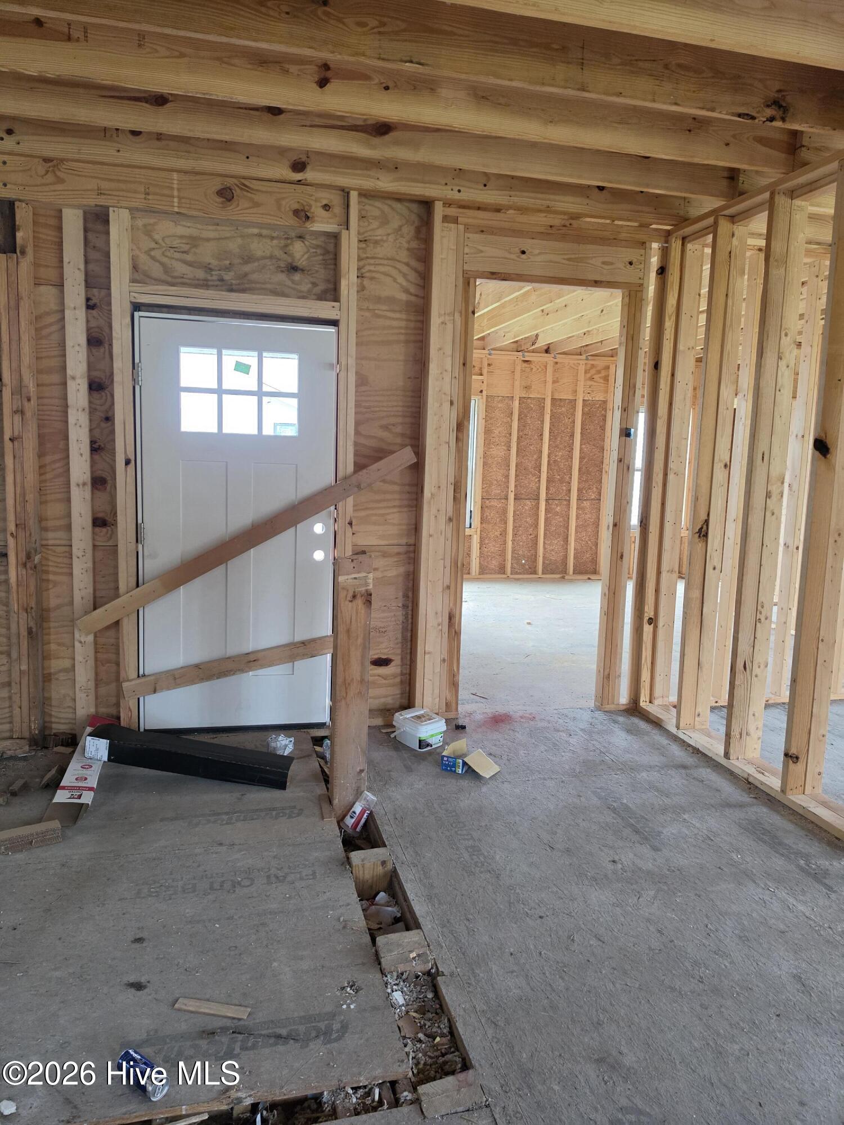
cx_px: 422
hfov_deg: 58.9
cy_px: 562
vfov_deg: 73.9
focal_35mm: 23
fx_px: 748
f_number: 1.4
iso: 320
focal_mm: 6.5
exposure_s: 1/120
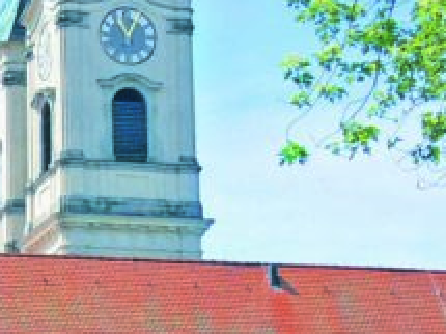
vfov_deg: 8.8
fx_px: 2150
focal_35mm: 167
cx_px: -166
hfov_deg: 11.5
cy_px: 394
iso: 80
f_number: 5.6
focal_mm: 7.4
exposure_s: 1/200
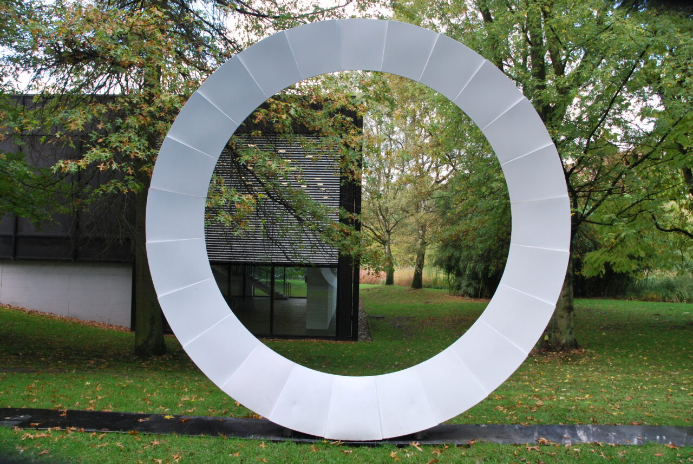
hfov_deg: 67.3
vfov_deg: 48.1
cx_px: 346
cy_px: 232
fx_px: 520
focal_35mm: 27
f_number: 5.6
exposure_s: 1/125
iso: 400
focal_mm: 18
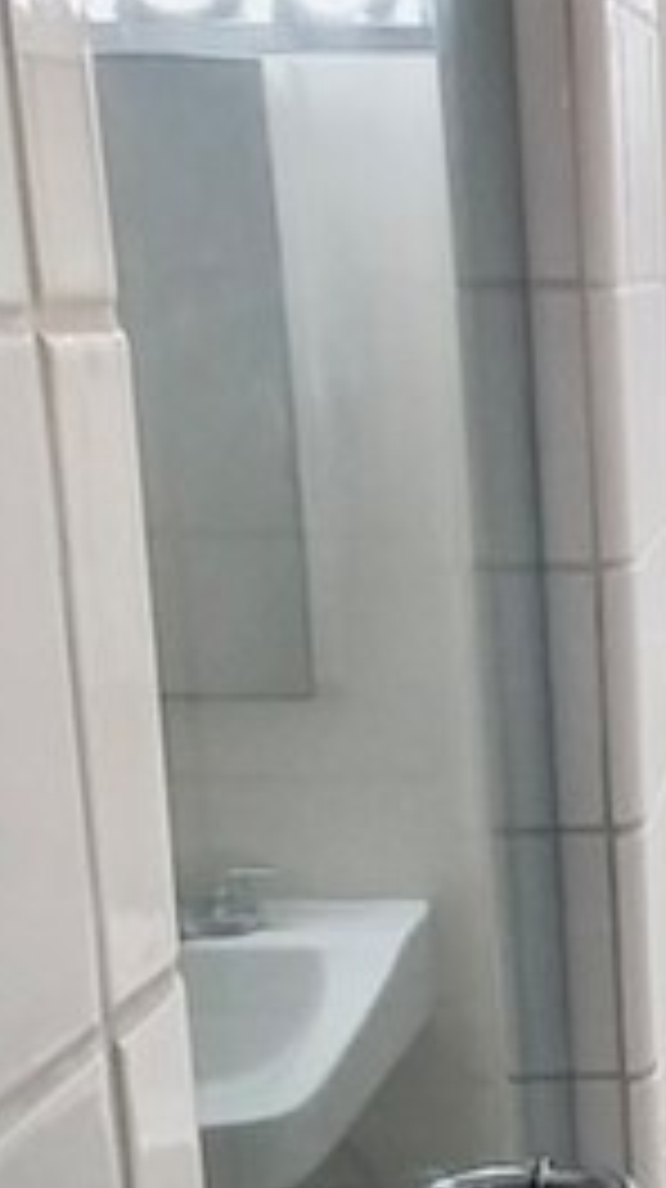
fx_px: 1731
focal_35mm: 55
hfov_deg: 18.2
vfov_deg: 37.8
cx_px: 1120
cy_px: 648
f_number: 2.2
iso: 64
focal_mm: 1.13
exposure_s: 1/60.2
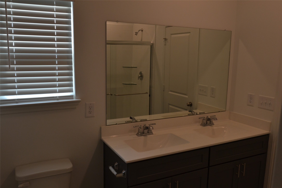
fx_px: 235
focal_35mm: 30
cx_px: 141
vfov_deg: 43.6
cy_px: 94
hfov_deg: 61.9
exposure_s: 1/100
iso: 400
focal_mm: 20
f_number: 5
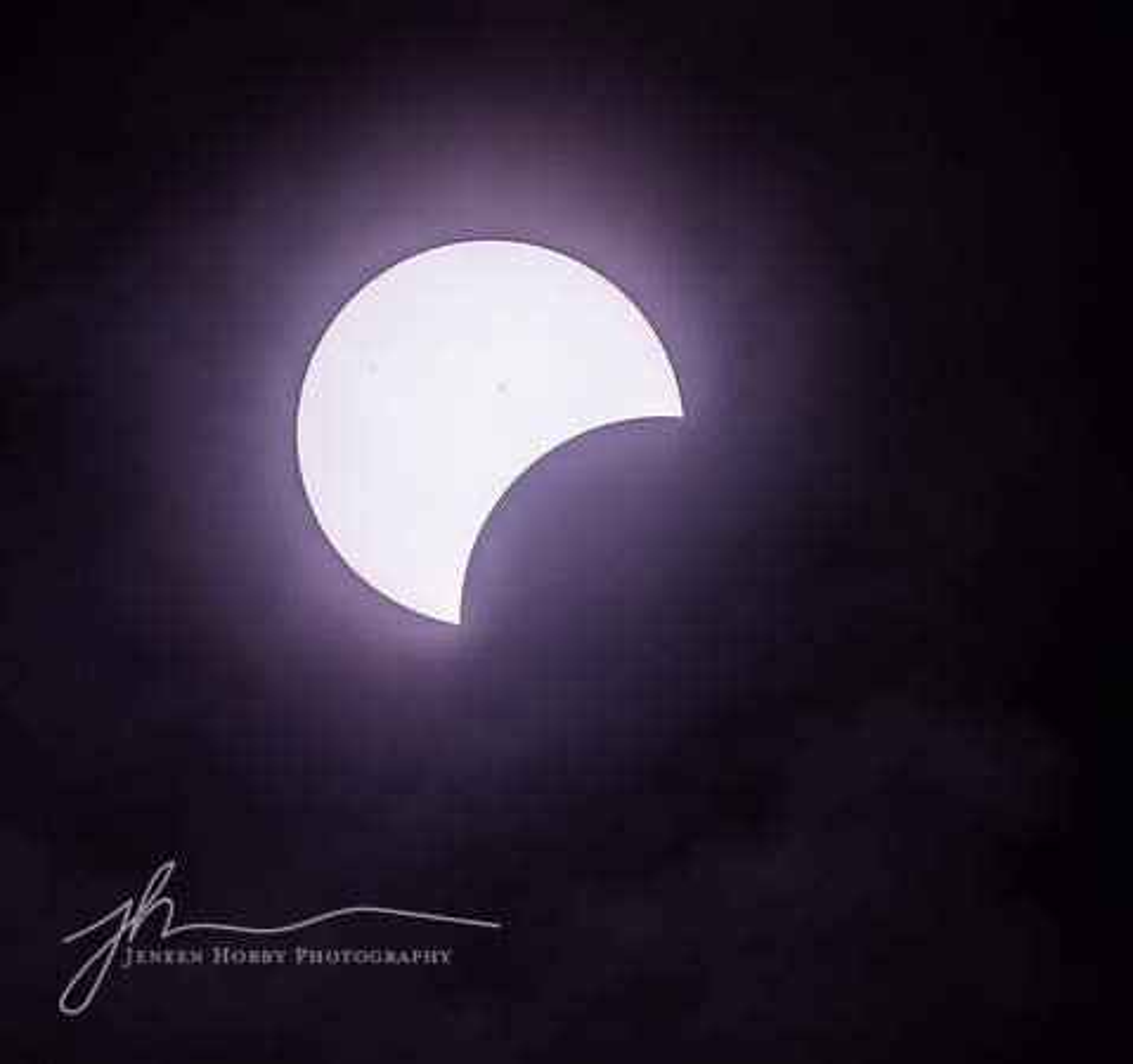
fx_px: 41398
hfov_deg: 1.6
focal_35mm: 1152
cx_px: 430
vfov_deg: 1.5
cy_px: 605
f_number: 7.1
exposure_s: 1/160
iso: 100
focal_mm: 550
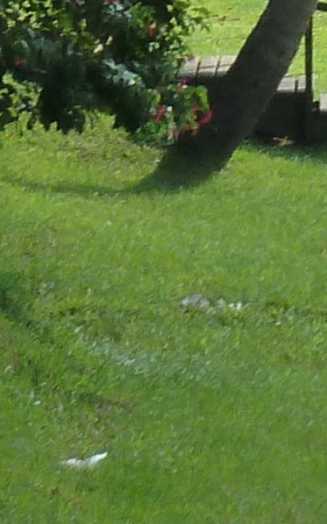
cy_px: -444
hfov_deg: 2.3
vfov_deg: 3.8
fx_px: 7901
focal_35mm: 554
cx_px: 1237
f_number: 4.2
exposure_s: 1/400
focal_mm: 12.8
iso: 125
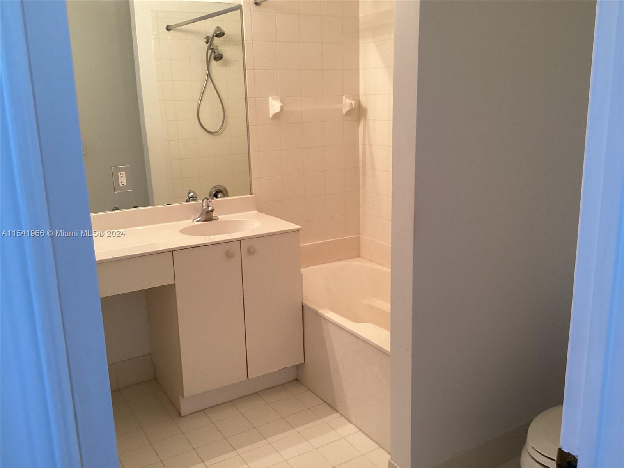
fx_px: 559
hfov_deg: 58.4
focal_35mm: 31
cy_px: 234
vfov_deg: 45.4
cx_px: 312
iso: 200
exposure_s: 1/60
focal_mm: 3.3
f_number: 2.4
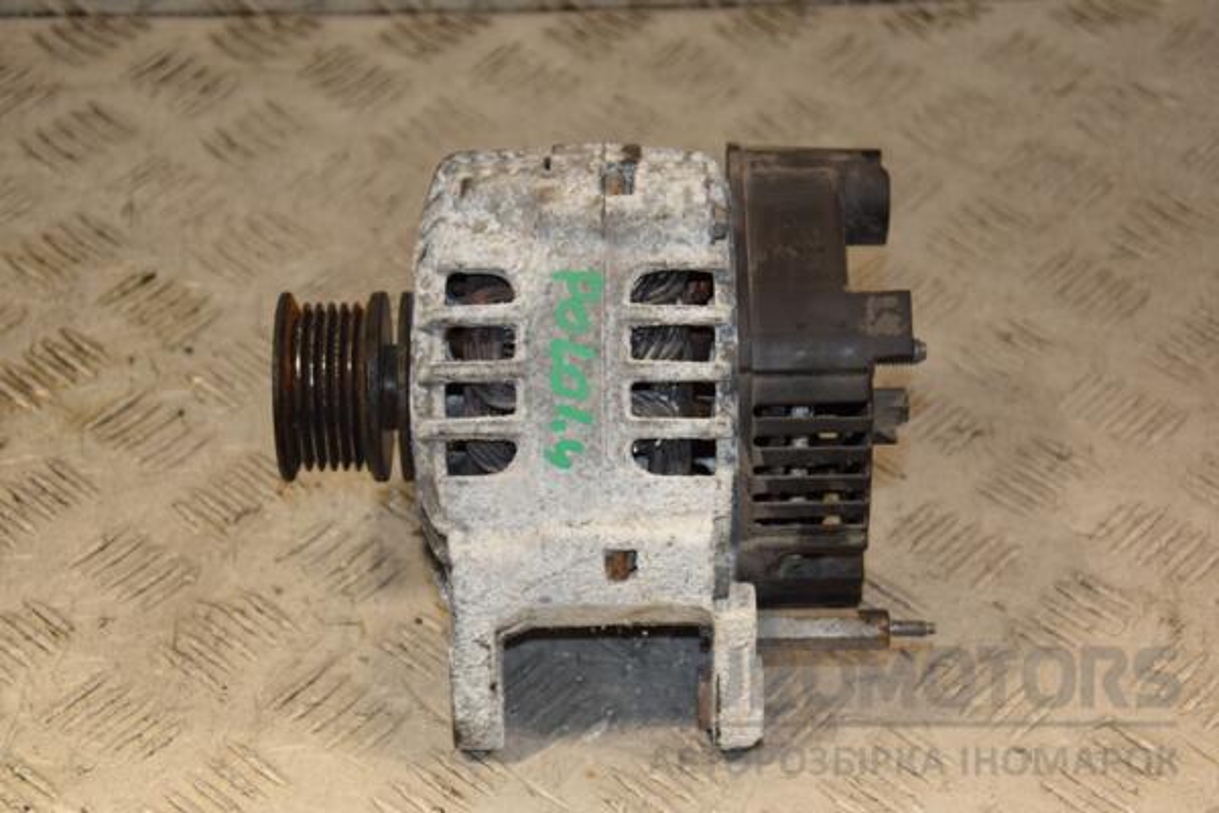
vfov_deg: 15.7
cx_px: 610
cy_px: 406
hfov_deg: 23.4
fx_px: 2946
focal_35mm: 87
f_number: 5.6
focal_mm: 58
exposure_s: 1/200
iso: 800
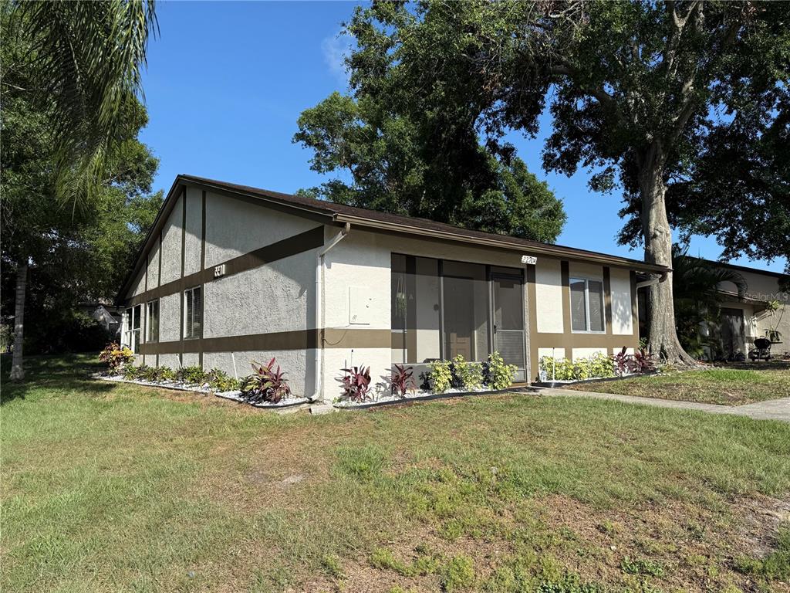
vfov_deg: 56.8
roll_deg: +0.8
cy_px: 296
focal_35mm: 24
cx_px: 395
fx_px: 548
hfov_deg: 71.6
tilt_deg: +6.3
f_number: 1.78
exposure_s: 1/3953
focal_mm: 6.76
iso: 80
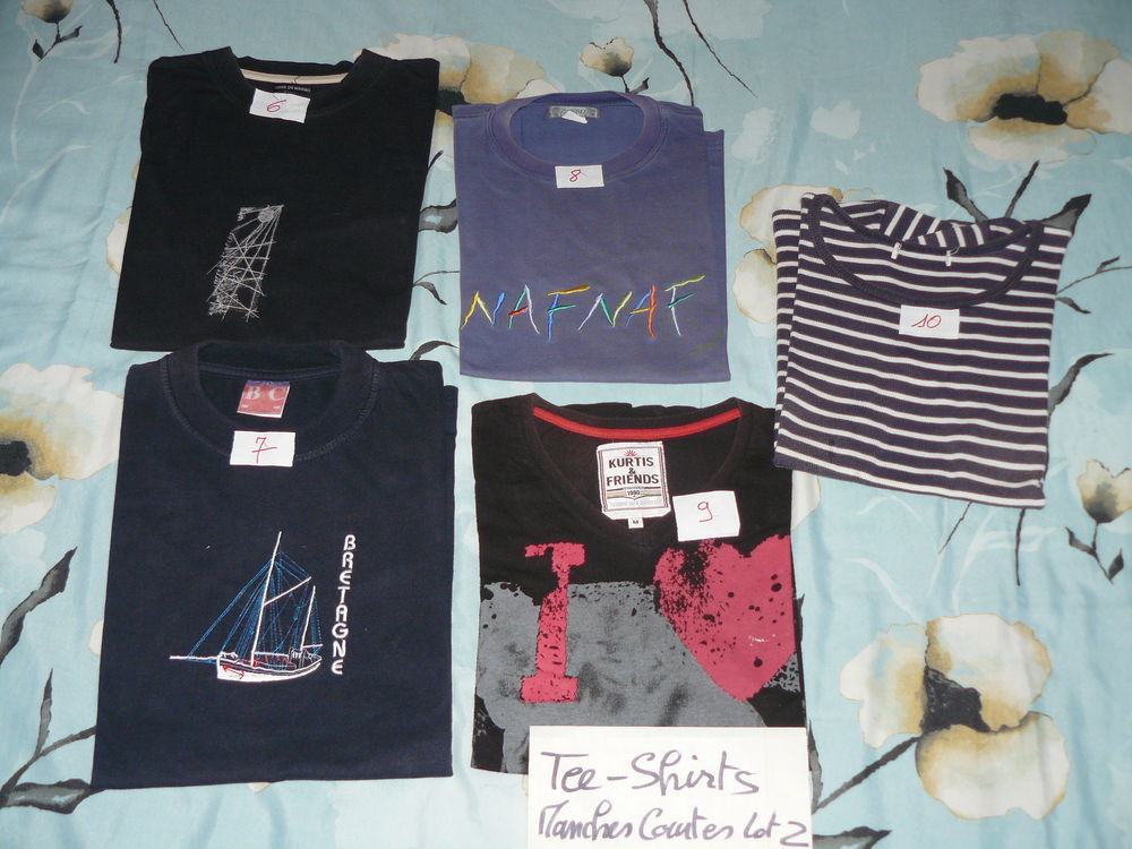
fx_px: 1177
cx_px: 566
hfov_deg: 51.4
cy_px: 424
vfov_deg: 39.7
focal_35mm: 36
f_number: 2.8
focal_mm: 6
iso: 100
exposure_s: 1/50
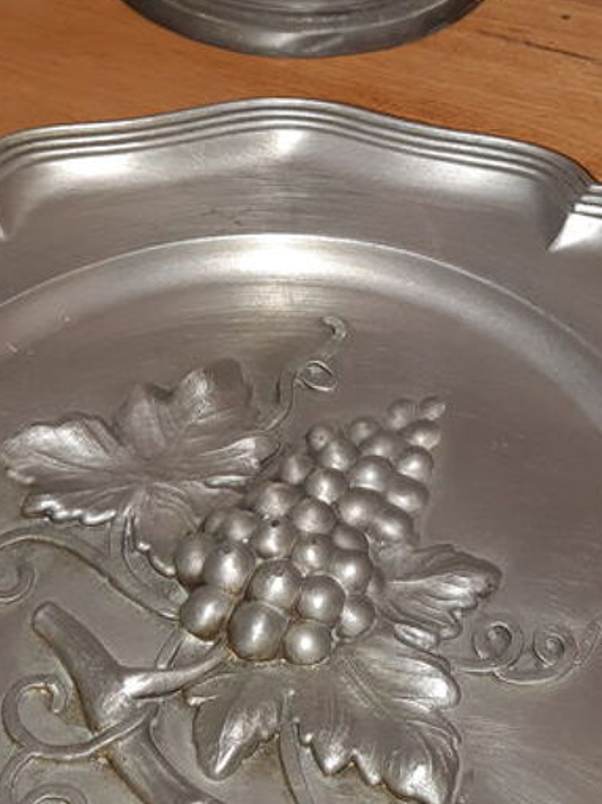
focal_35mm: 68
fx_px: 1578
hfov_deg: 21.4
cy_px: 195
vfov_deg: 28.1
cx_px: 438
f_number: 1.7
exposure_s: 1/100
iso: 80
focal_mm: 3.93
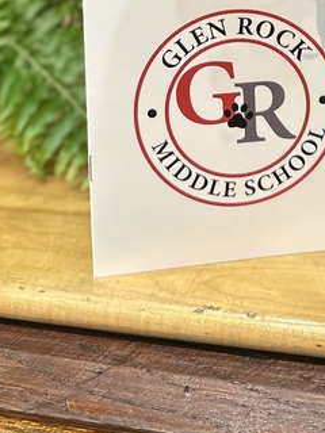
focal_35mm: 75
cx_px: 194
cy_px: -169
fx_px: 939
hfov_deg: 19.6
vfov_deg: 22.5
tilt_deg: -0.1
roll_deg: +1.7
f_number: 1.78
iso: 160
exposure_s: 1/60
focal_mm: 6.86
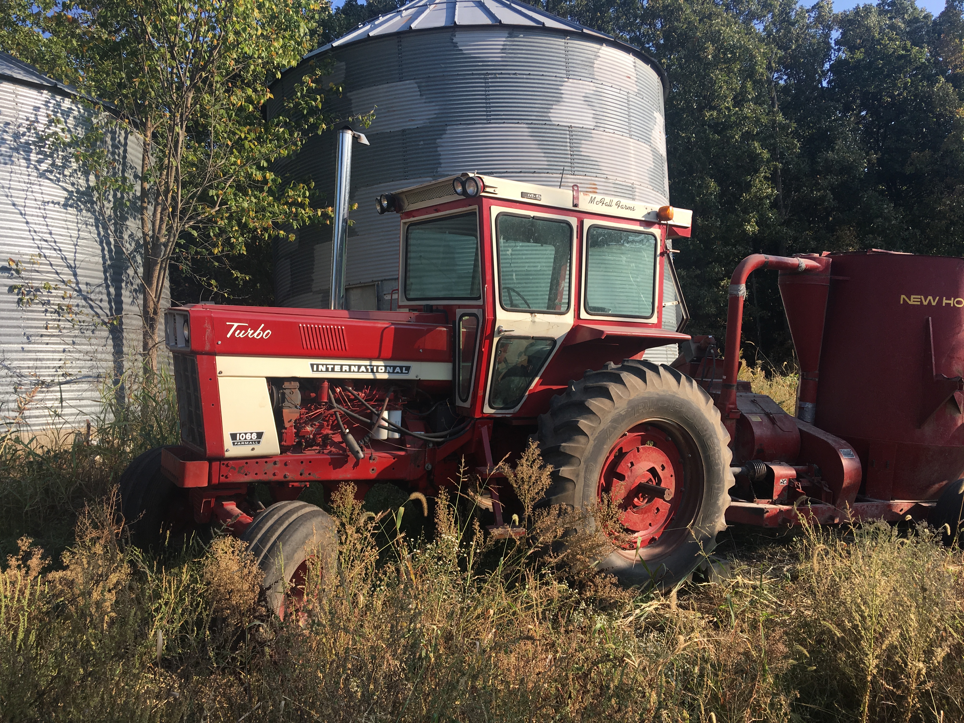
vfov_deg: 48.2
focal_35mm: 29
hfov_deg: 61.7
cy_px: 362
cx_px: 482
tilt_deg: +3.0
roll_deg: +2.8
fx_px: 808
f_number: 2.2
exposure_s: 1/686
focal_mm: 4.15
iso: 25
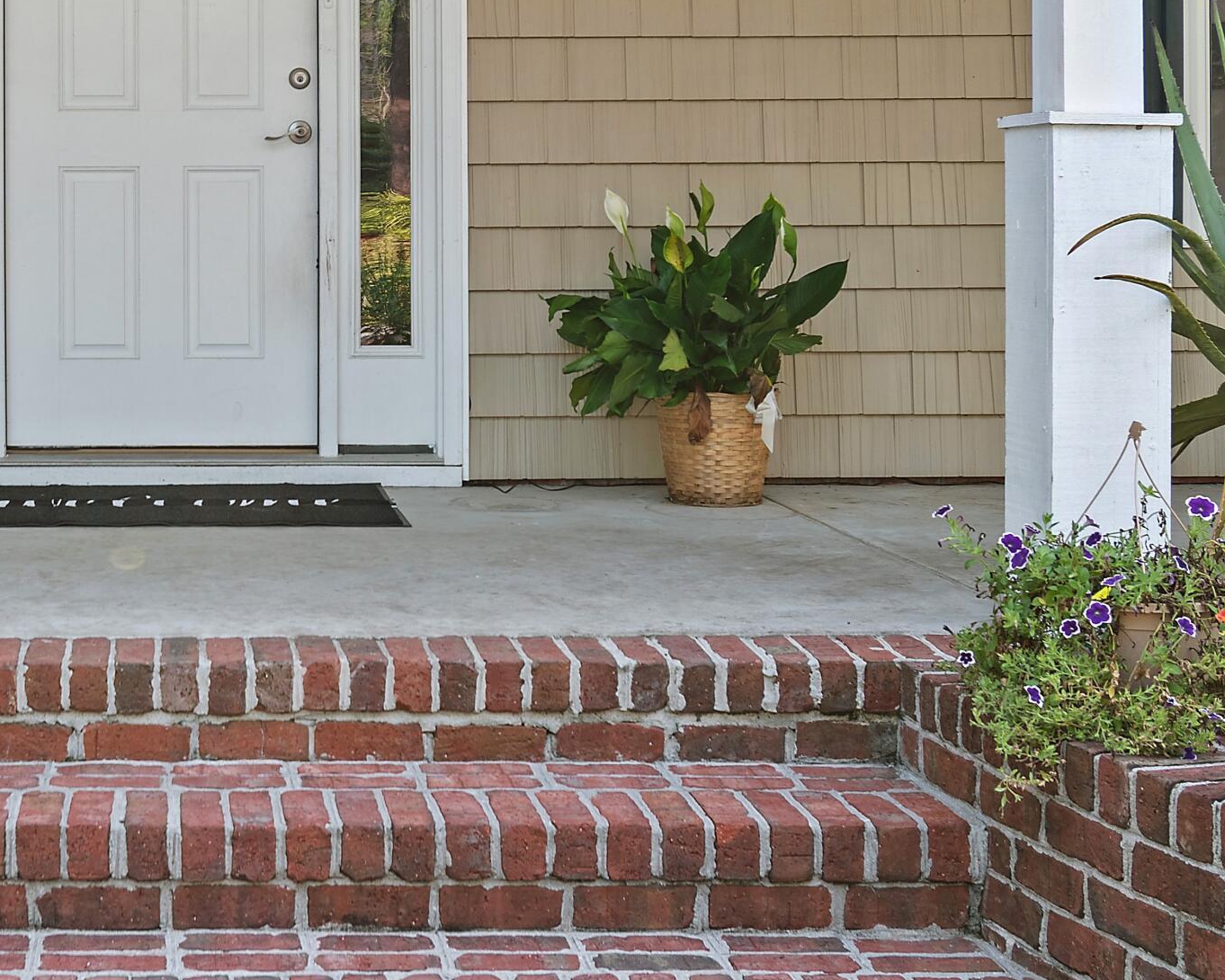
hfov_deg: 29.3
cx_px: 141
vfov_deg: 24.3
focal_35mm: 62
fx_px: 2248
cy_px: 210
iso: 100
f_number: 5.6
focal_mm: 20
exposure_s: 1/20
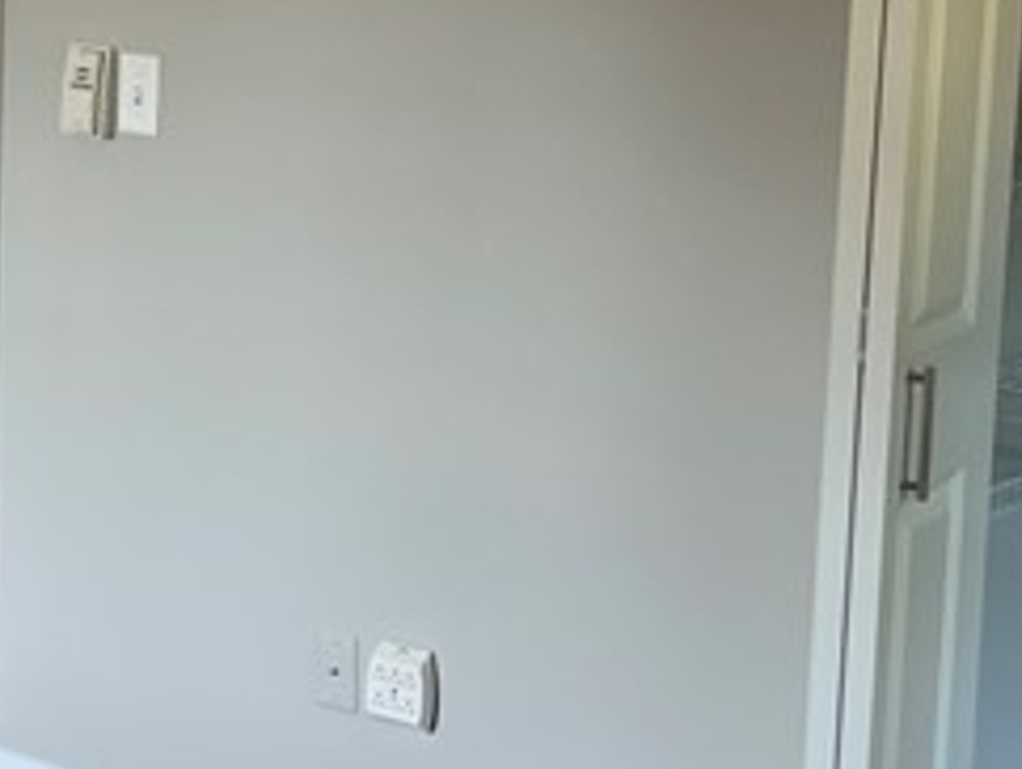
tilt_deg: -10.1
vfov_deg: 13.5
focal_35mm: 110
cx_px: -232
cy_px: 241
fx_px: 3251
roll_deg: -0.2
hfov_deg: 17.0
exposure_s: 1/60
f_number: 1.6
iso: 64
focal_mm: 5.1
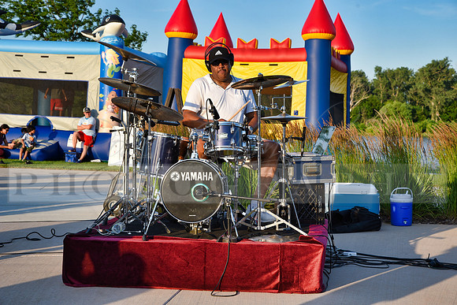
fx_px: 889
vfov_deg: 19.5
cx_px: 228
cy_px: 152
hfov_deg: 28.8
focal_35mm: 70
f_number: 8
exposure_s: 1/250
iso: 200
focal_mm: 70
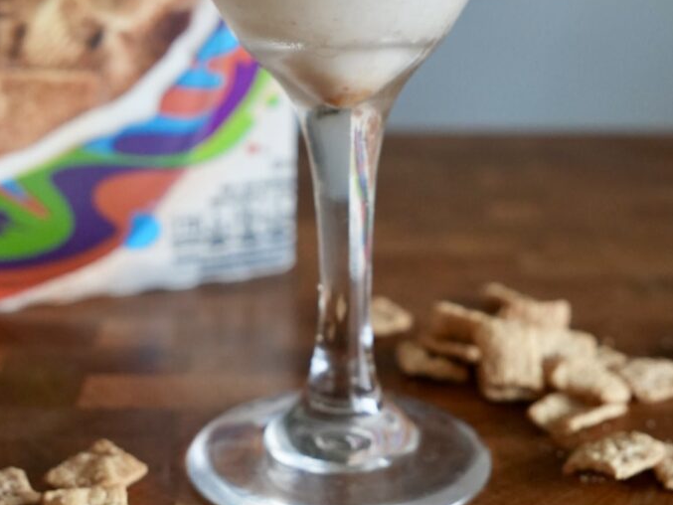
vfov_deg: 22.7
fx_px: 1252
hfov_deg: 30.1
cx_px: 336
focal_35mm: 64
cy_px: 164
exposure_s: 1/125
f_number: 3.5
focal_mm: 29.5
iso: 1600
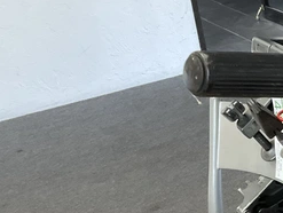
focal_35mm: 88
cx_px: 407
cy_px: 164
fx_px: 720
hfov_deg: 19.7
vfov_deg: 16.7
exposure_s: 1/40
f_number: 1.8
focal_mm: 3
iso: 200
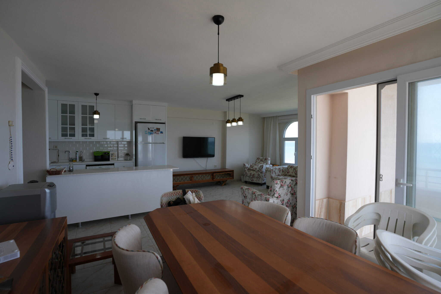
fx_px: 208
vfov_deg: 70.4
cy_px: 147
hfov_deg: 93.3
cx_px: 220
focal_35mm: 17
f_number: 4
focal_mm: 17
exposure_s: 1/160
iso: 125
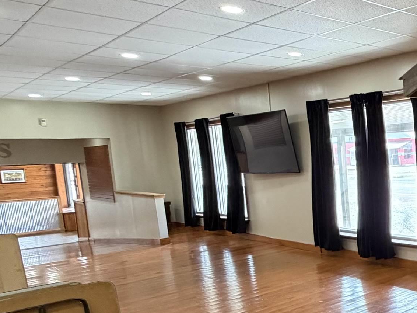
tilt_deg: -7.2
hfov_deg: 36.5
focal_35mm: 38
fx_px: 458
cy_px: 198
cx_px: 511
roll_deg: +1.4
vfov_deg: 37.5
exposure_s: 1/60
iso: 320
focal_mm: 2.22
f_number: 2.2
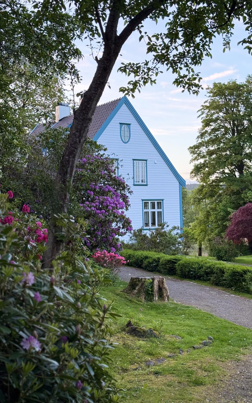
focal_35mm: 54
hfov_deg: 23.9
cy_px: 193
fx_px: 593
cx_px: 154
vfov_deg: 37.5
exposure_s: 1/121
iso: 80
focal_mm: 6.76
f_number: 1.78
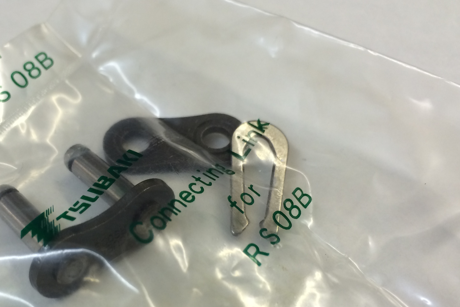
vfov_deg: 30.3
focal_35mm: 44
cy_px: 203
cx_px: 148
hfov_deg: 43.8
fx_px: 562
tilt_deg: -51.1
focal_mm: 4.15
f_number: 2.2
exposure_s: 1/33
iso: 64
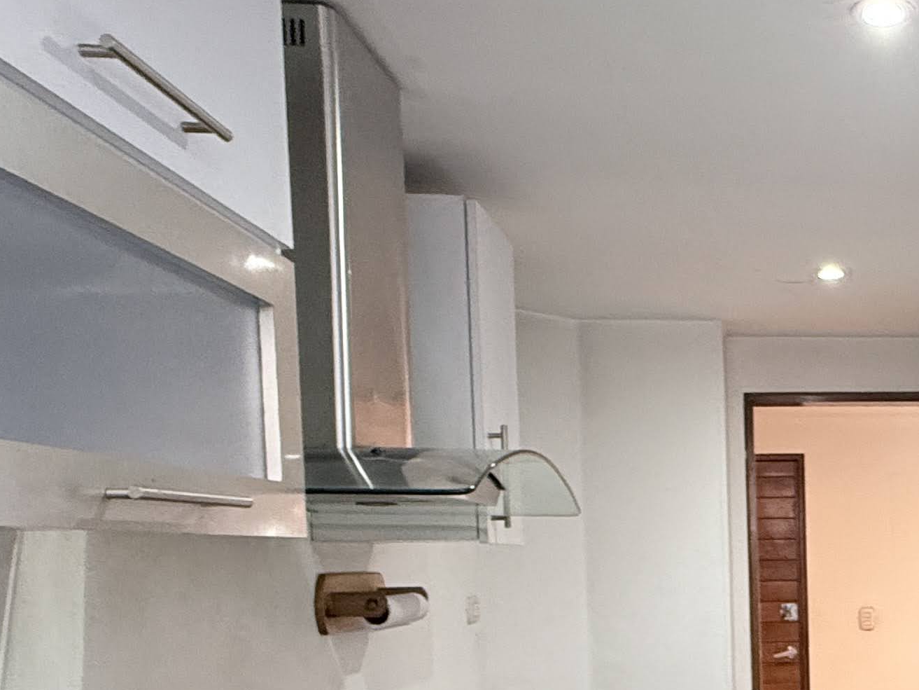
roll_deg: +1.1
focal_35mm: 43
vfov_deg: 31.9
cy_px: 626
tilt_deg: -2.1
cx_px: 934
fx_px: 1142
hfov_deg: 38.5
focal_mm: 2.22
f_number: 2.2
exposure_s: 1/60
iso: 320
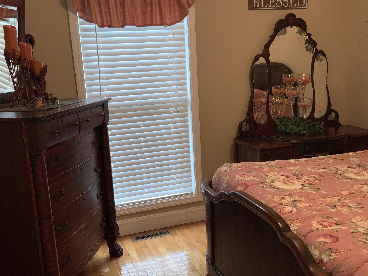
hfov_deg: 51.3
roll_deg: +3.3
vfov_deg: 39.7
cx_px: 171
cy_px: 139
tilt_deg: -10.7
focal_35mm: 36
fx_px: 383
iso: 16
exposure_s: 1/75
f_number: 1.8
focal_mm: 3
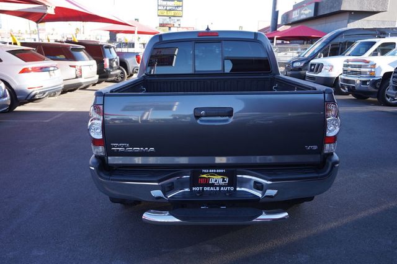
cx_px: 198
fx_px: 331
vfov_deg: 43.6
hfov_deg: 62.0
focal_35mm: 30
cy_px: 132
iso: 100
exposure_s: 1/80
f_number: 5
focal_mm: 20
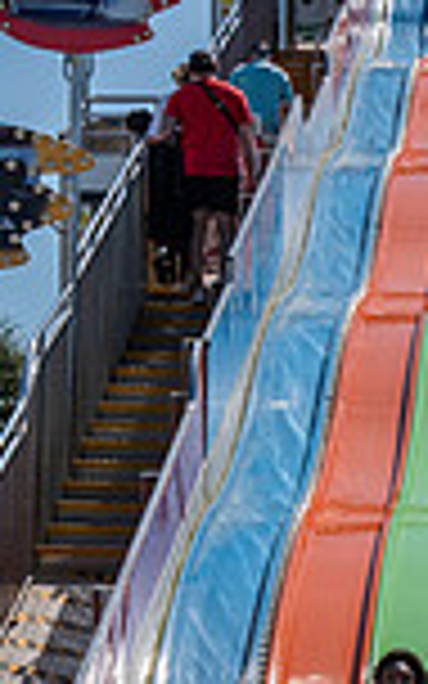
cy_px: 616
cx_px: 640
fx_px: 3938
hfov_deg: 6.1
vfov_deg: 9.9
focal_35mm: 211
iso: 100
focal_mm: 70
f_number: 5.6
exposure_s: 1/1000
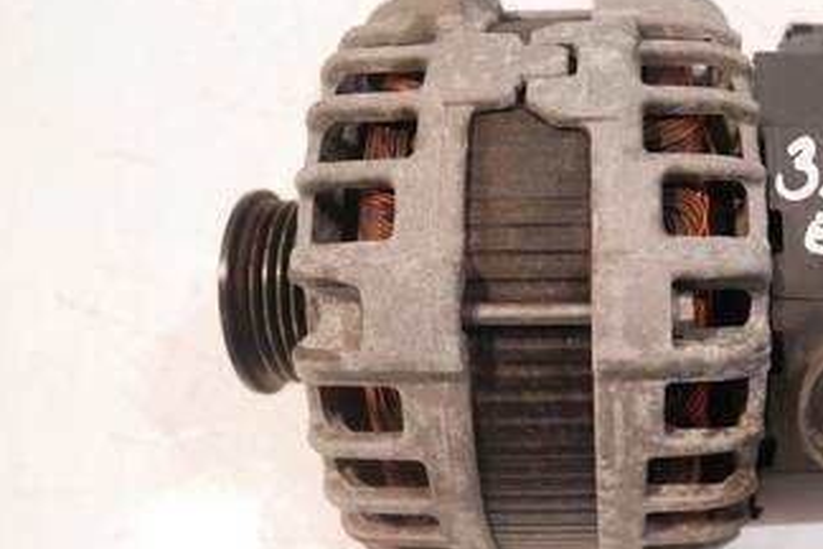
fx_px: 846
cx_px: 602
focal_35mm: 37
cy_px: 320
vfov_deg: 35.9
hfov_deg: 50.1
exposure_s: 1/60
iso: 800
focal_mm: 12
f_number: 3.5
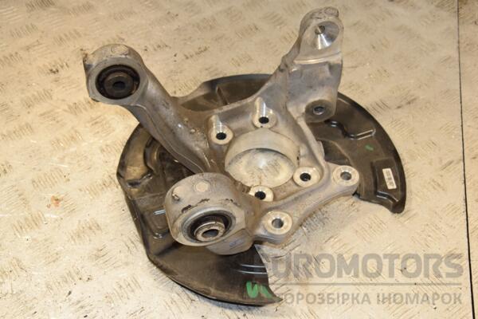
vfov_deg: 28.1
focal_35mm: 48
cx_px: 239
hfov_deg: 41.1
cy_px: 160
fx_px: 637
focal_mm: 32
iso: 800
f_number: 8
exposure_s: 1/200
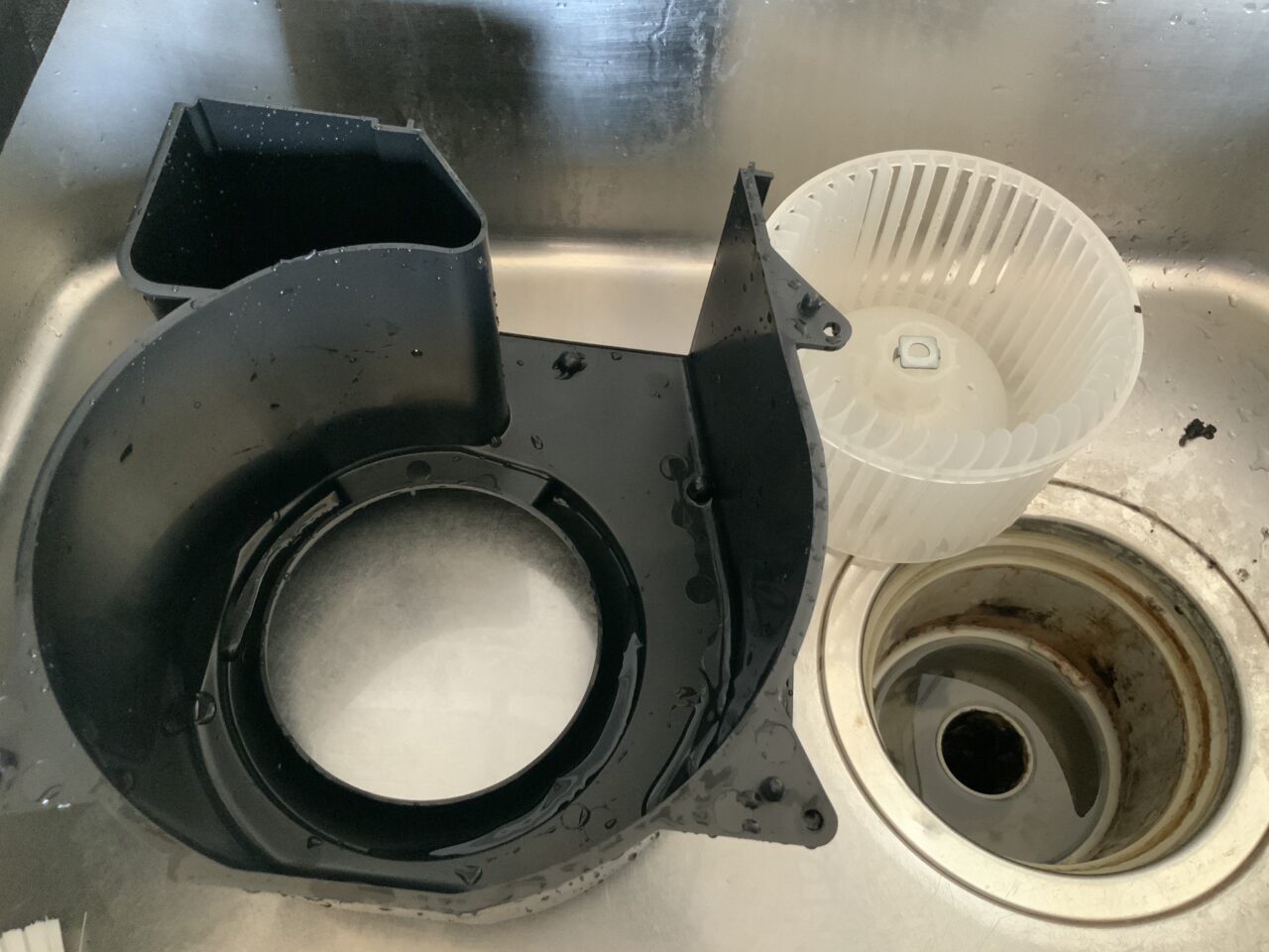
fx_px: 1063
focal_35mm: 29
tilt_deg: -60.1
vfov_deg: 48.2
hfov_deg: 61.7
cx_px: 634
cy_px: 476
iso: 320
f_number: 1.8
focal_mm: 3
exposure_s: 1/33
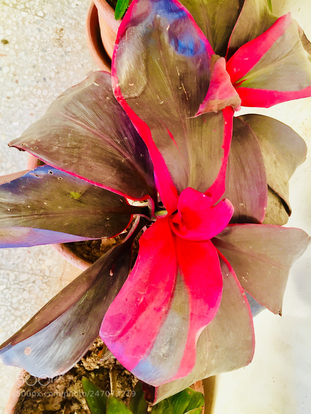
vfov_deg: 61.7
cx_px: 156
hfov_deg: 48.2
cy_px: 207
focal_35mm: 29
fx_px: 347
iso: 80
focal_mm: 4.15
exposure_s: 1/33
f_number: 2.2
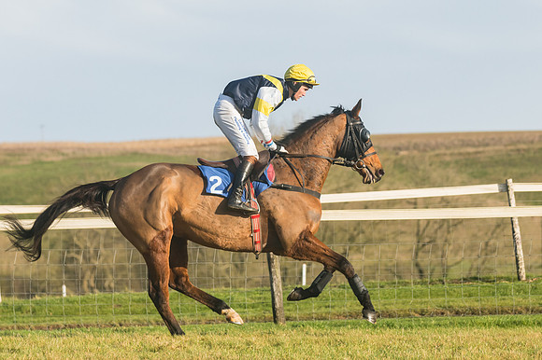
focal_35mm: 232
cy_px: 180
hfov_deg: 8.9
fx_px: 3491
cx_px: 271
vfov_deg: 5.9
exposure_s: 1/5000
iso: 400
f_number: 5
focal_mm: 155
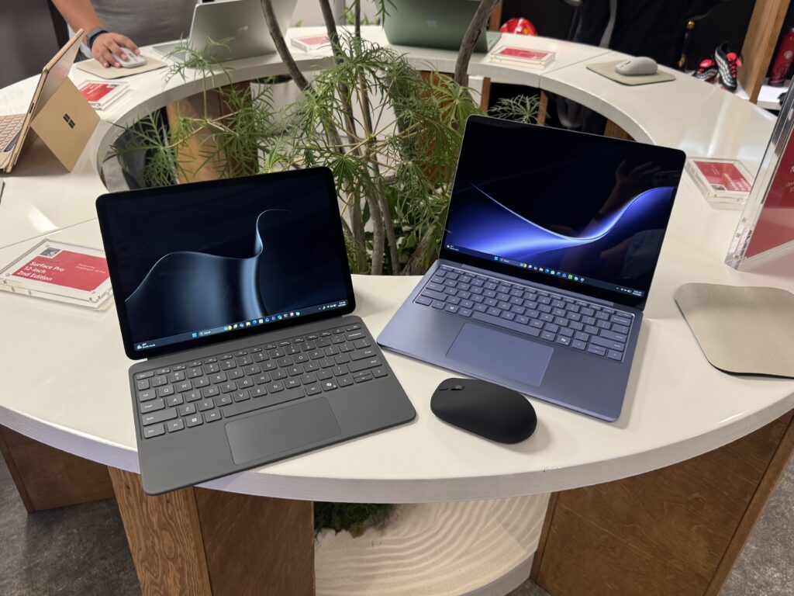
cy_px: 298
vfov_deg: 56.8
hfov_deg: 71.6
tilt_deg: -30.8
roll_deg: -2.2
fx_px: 550
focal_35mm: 24
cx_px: 397
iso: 125
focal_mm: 6.76
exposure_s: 1/60
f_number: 1.78
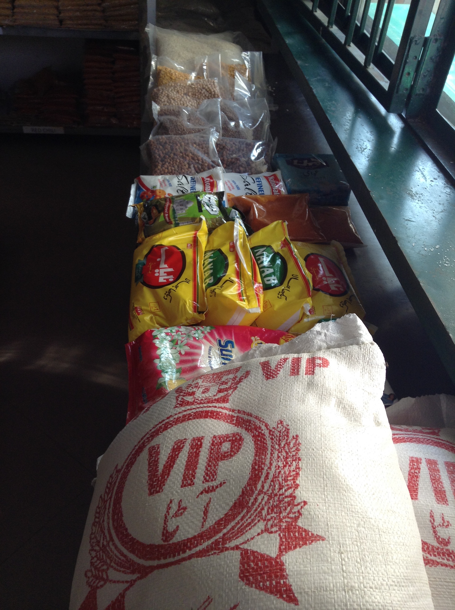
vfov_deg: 55.4
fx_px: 580
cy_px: 305
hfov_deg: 42.8
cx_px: 228
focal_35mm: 33
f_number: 2.4
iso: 32
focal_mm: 3.3
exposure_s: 1/40
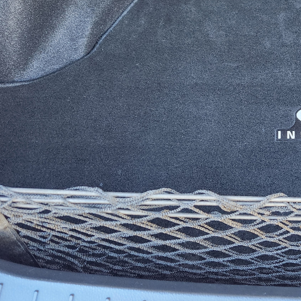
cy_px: 102
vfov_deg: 35.0
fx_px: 472
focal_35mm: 48
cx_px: 282
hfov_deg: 33.2
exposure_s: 1/120
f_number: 1.8
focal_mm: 5.4
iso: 800
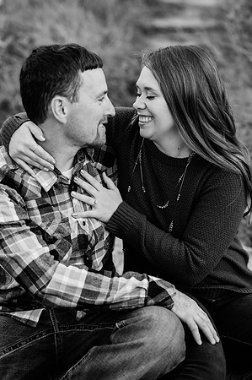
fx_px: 894
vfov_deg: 23.9
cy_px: 190
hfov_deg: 16.0
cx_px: 126
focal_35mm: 85
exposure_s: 1/200
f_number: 2.5
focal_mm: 85
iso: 500
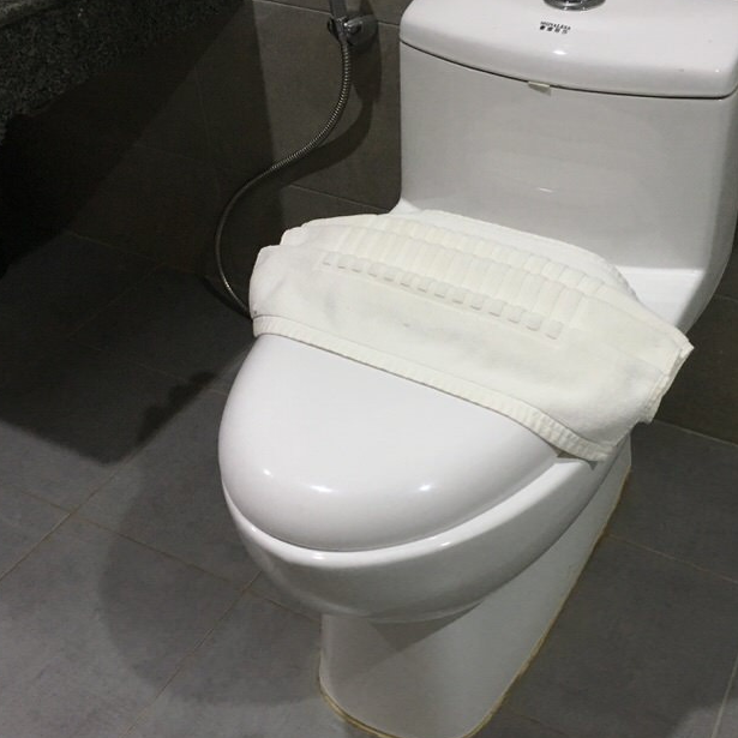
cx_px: 463
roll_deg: -0.8
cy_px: 341
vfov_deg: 41.8
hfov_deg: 41.5
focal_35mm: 40
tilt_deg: -39.4
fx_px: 965
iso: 200
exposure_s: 1/20
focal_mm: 4.15
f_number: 2.2
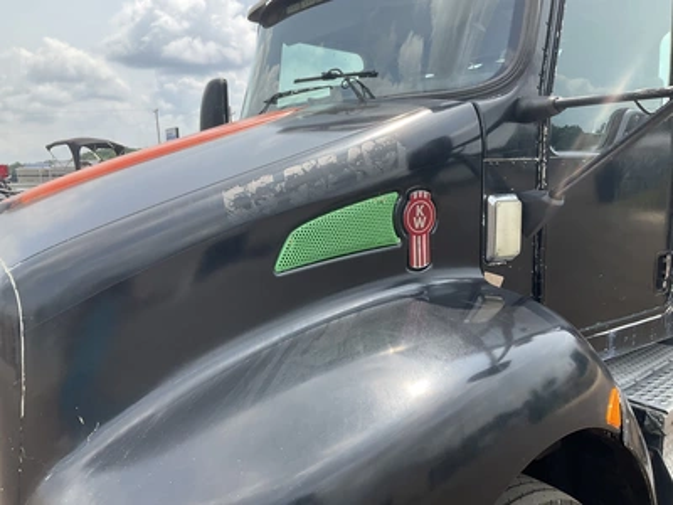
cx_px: 336
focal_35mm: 29
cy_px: 252
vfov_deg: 48.2
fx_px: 564
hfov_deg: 61.7
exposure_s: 1/978
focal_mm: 3
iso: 25
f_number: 1.8
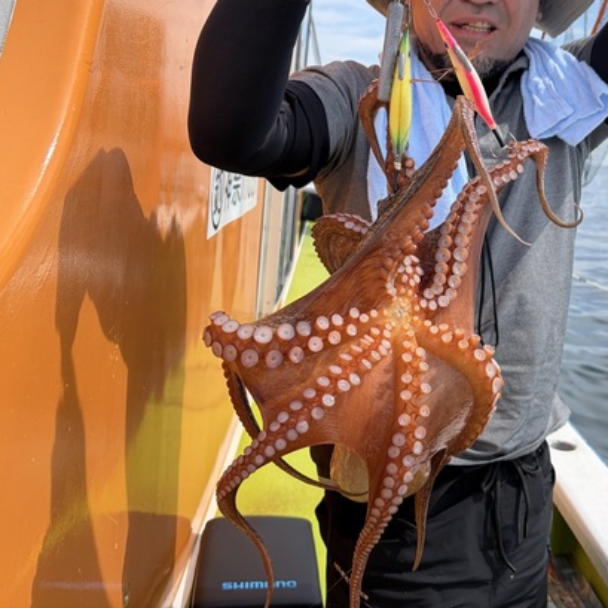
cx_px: 461
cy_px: 287
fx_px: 715
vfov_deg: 46.0
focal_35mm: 36
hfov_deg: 44.4
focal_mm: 5.96
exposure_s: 1/3125
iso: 50
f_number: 1.6
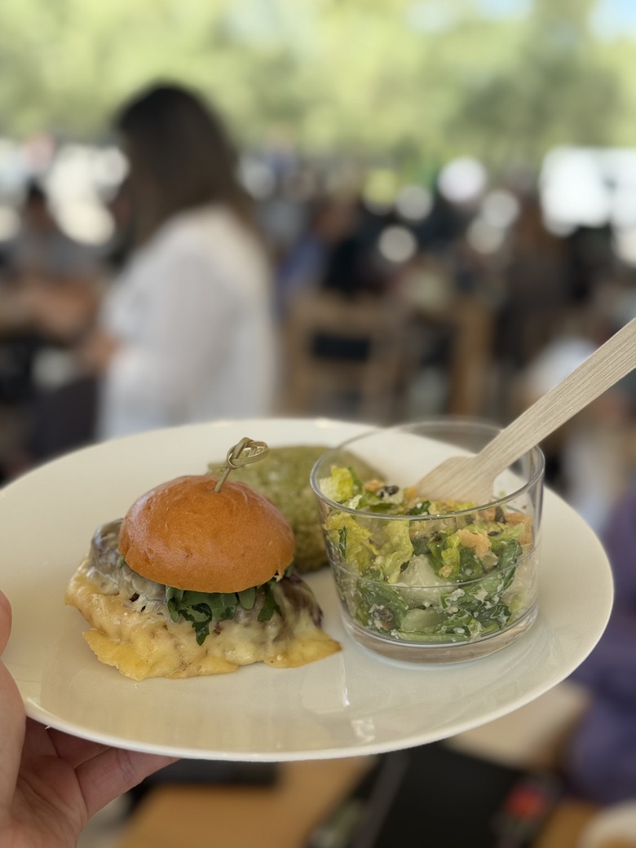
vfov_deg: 39.7
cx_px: 318
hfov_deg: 30.3
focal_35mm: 48
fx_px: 1176
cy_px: 424
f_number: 1.78
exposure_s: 1/1149
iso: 100
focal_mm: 6.76
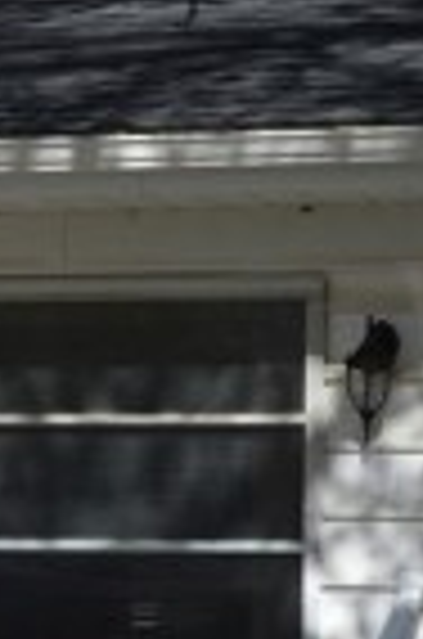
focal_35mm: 227
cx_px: 176
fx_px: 4020
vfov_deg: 9.1
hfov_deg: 6.0
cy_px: 464
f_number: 8
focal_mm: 28
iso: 100
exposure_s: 1/250
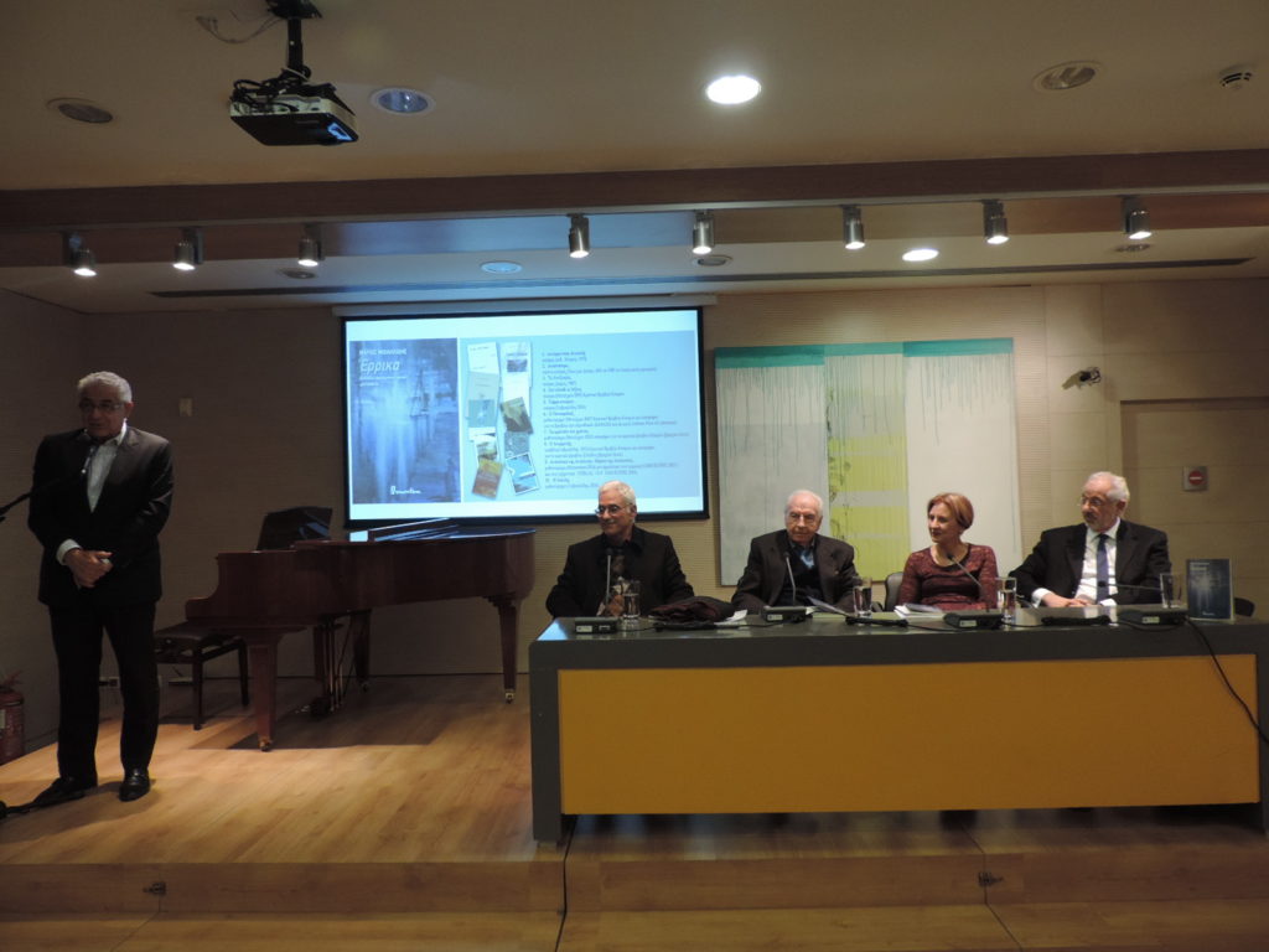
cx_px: 634
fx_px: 880
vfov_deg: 56.8
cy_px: 476
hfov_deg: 71.6
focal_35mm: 24
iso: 280
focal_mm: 4.3
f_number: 3
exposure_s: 1/30
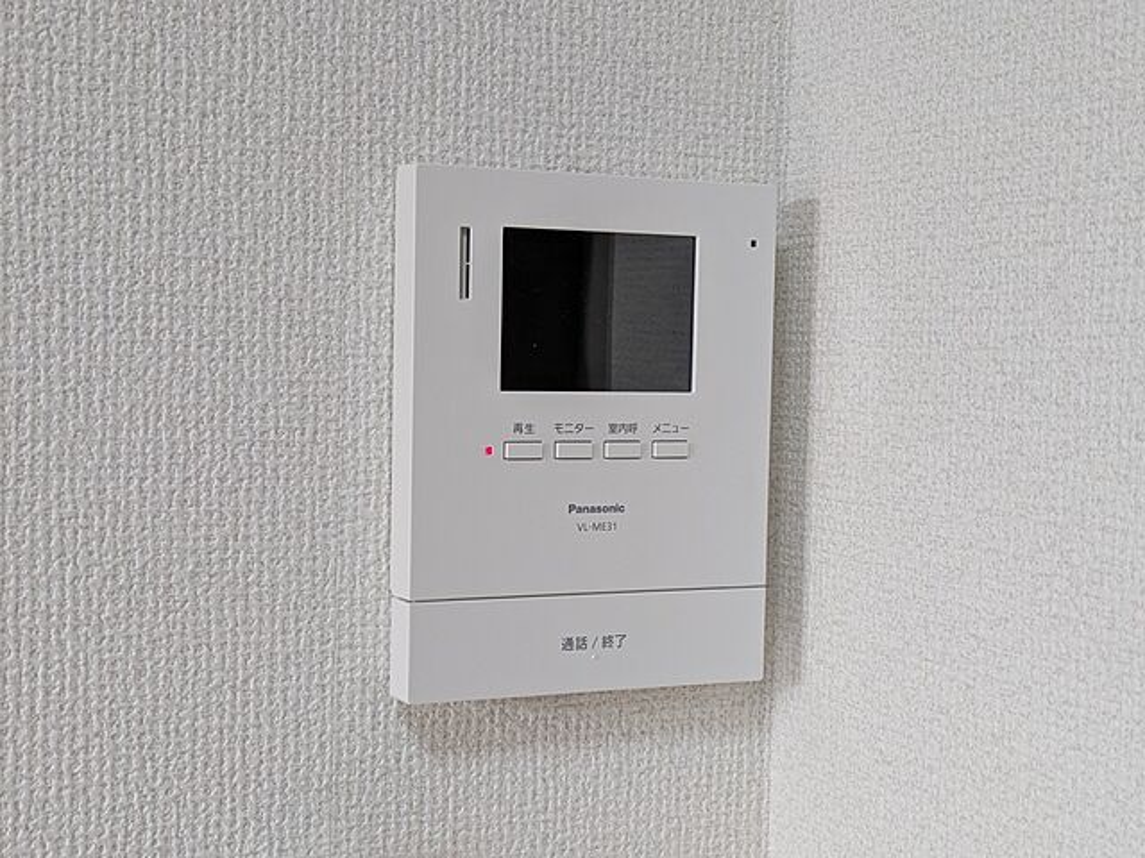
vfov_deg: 28.6
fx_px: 1687
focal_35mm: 51
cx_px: 572
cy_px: 429
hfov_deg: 37.5
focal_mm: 5.43
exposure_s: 1/60
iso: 83
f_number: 1.89
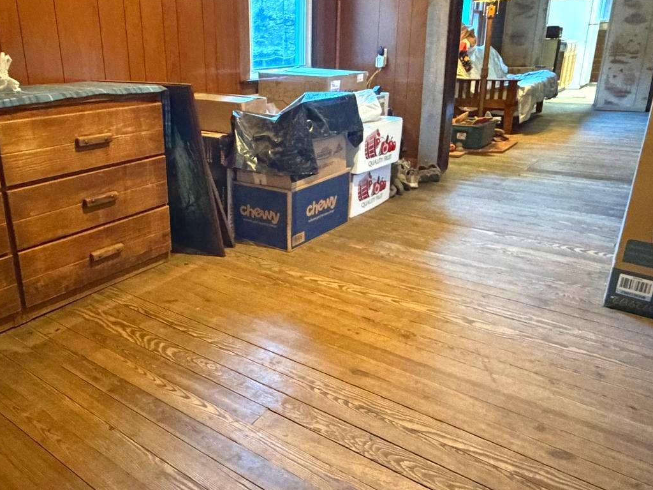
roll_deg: +2.1
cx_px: 247
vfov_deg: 49.7
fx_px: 528
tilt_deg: -18.8
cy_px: 226
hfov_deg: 62.6
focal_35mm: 28
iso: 1250
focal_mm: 2.22
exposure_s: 1/30
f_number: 2.2
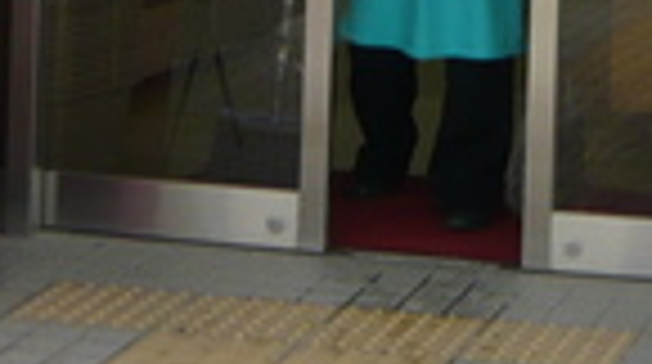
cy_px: -717
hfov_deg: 12.2
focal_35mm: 174
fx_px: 3003
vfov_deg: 6.4
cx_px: 674
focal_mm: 5.5
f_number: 2.8
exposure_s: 1/320
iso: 100
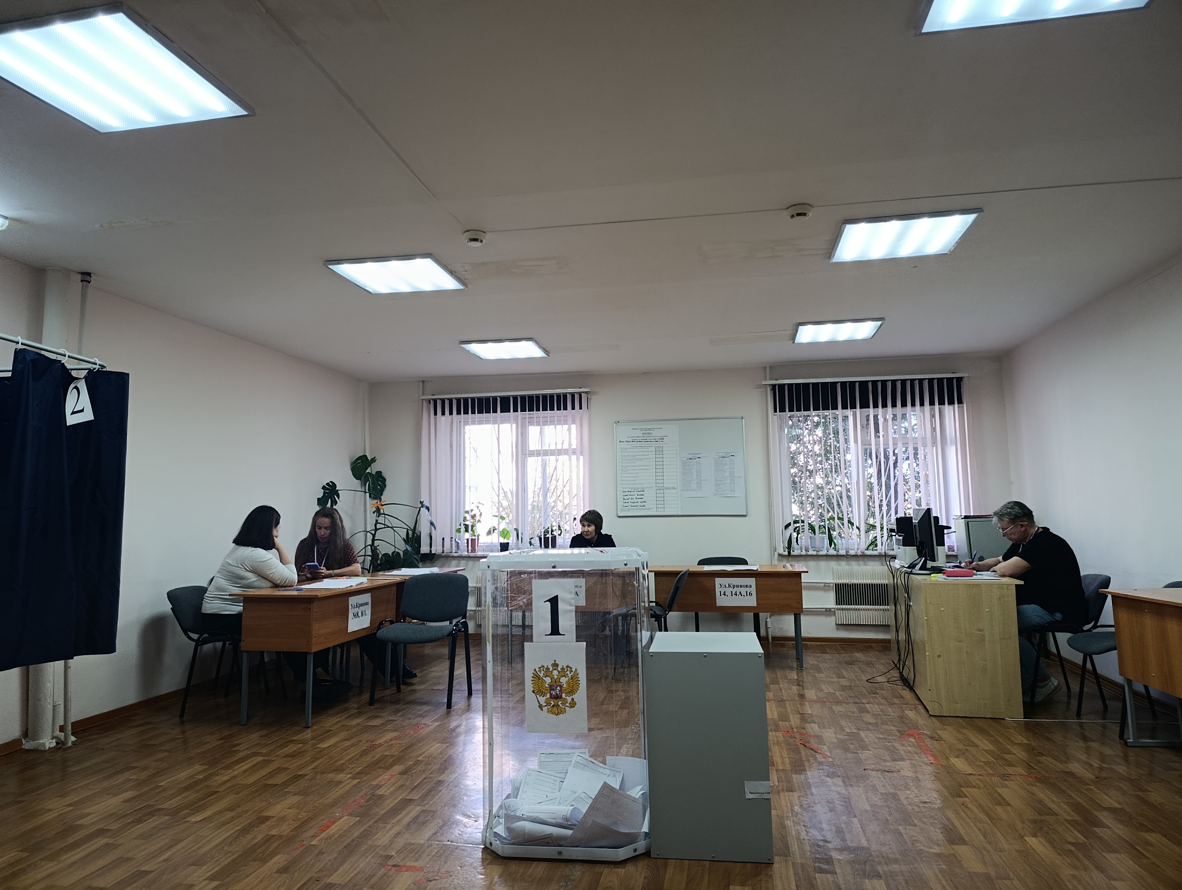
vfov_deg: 59.0
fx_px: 786
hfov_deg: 73.8
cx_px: 591
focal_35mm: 23
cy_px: 445
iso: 354
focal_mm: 6.11
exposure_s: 1/120
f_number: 1.65
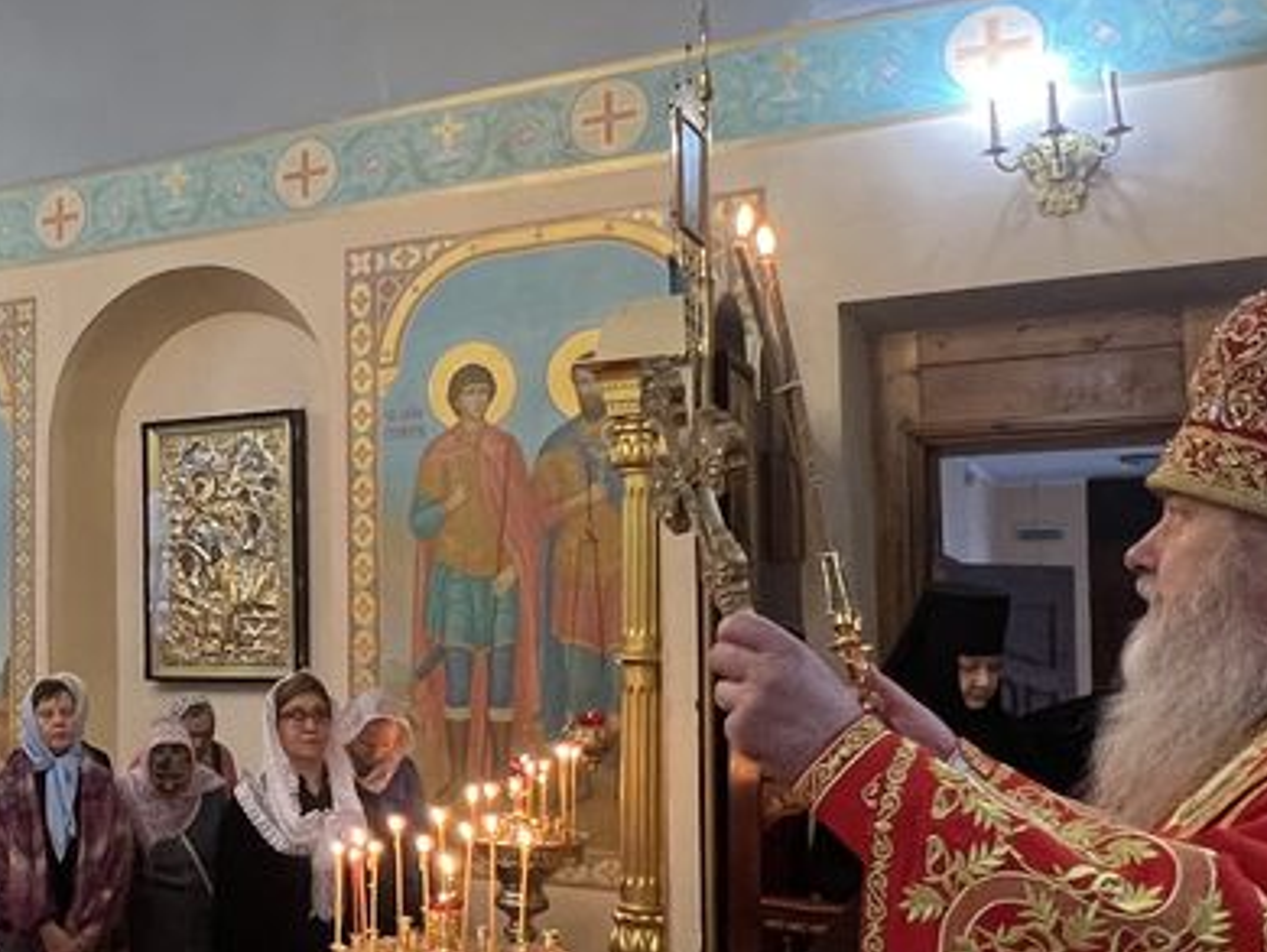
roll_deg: +0.4
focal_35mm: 40
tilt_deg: +3.2
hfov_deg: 42.6
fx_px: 1465
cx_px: 107
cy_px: 546
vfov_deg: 35.9
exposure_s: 1/50
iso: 320
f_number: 1.8
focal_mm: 1.57
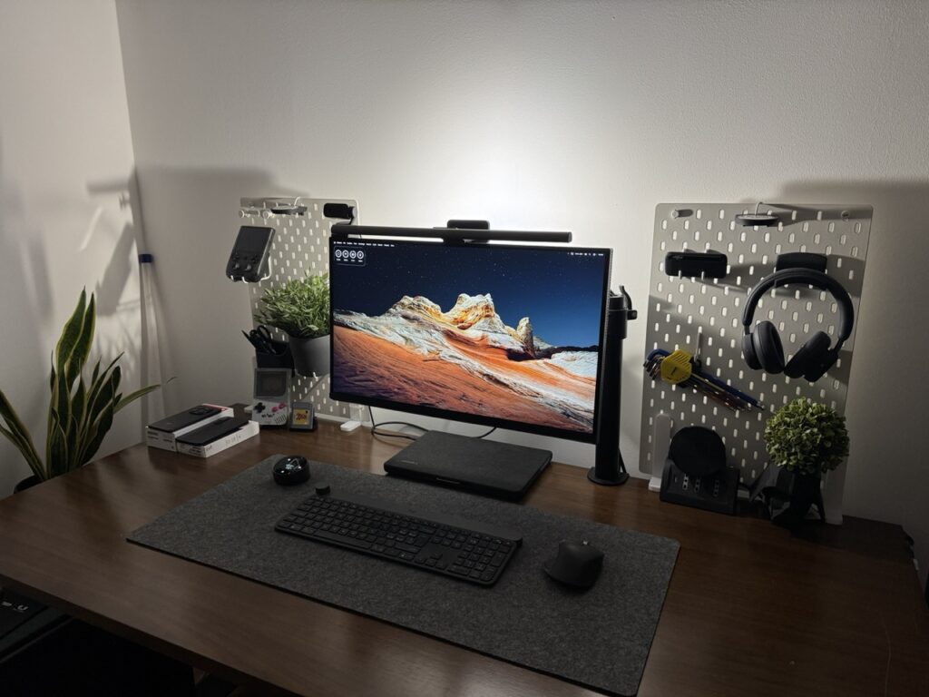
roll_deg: +1.1
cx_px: 464
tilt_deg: -14.5
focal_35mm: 24
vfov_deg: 56.8
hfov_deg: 71.6
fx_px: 644
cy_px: 348
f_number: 1.78
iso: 200
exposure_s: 1/60
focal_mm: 6.76
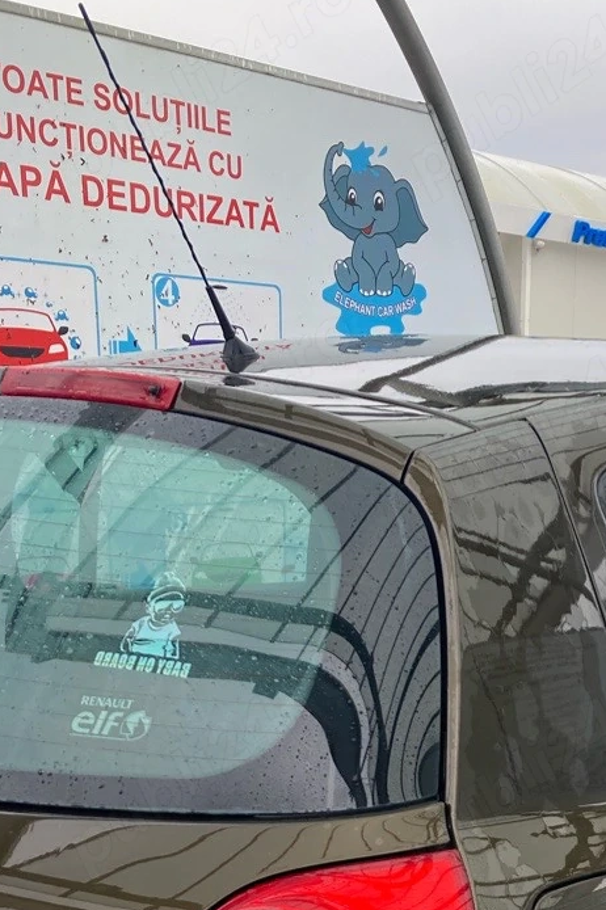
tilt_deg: -16.6
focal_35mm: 56
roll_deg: -4.5
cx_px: 637
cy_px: 814
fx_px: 1415
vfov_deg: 33.8
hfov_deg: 23.0
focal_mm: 3.99
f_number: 1.8
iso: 20
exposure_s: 1/324
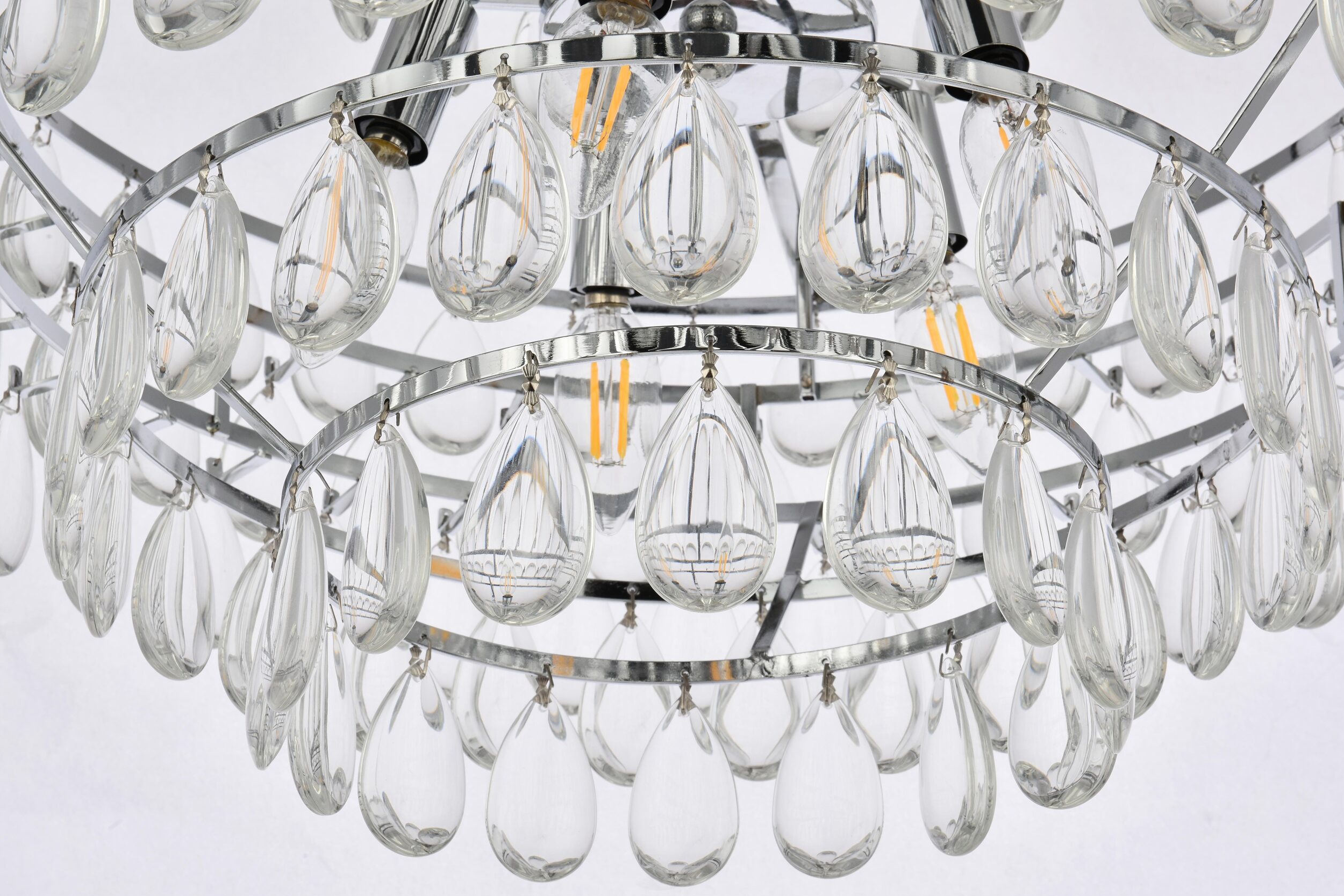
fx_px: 3137
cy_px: 512
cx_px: 694
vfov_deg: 16.3
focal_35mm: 84
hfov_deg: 24.2
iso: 125
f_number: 22
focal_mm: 70
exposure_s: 1/100
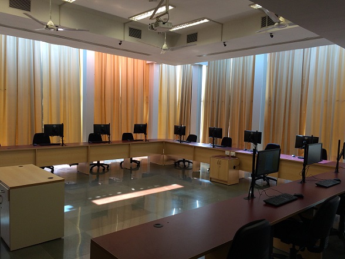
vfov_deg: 48.2
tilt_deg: -3.2
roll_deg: -0.9
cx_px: 172
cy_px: 130
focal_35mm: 29
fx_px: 289
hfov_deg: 61.7
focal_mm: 4.15
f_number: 2.2
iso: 64
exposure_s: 1/100
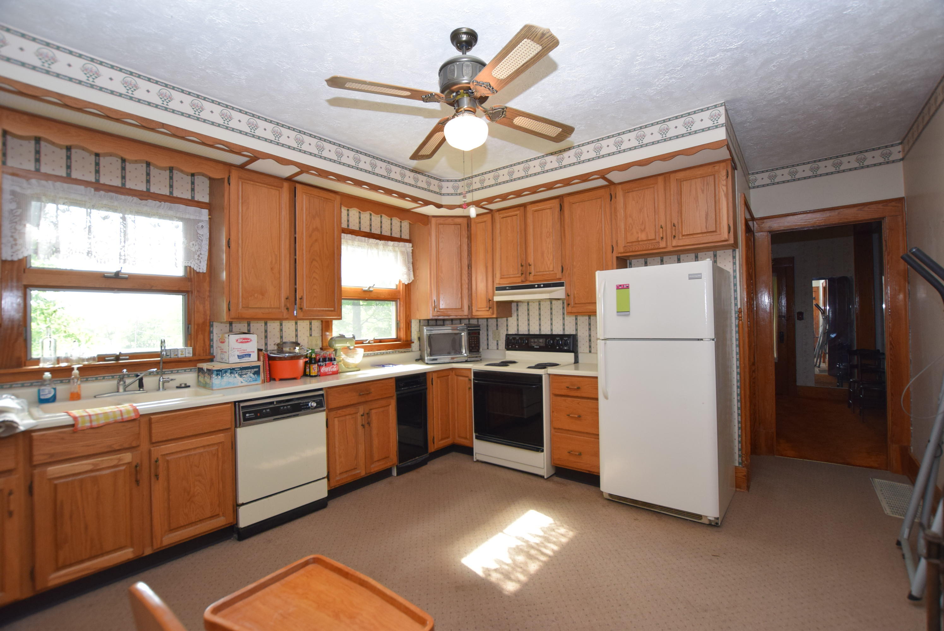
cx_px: 472
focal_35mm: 15
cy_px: 316
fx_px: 394
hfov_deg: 100.3
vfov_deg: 77.4
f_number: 4.5
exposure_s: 1/80
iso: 800
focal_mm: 10
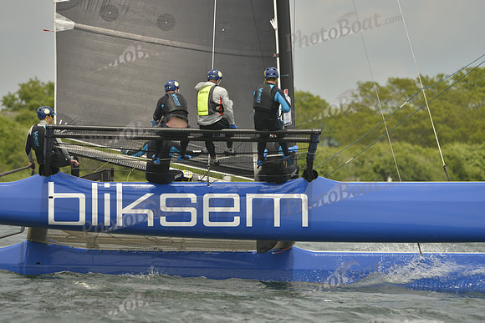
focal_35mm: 400
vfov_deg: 3.4
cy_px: 162
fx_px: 5390
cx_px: 242
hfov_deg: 5.2
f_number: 6.3
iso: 280
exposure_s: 1/1600
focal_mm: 400
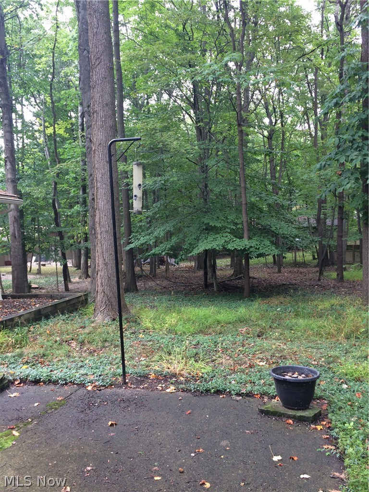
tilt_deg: -1.3
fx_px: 412
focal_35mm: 29
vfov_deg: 61.7
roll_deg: +1.0
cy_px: 246
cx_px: 184
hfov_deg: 48.2
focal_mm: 4.15
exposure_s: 1/60
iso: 40
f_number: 2.2
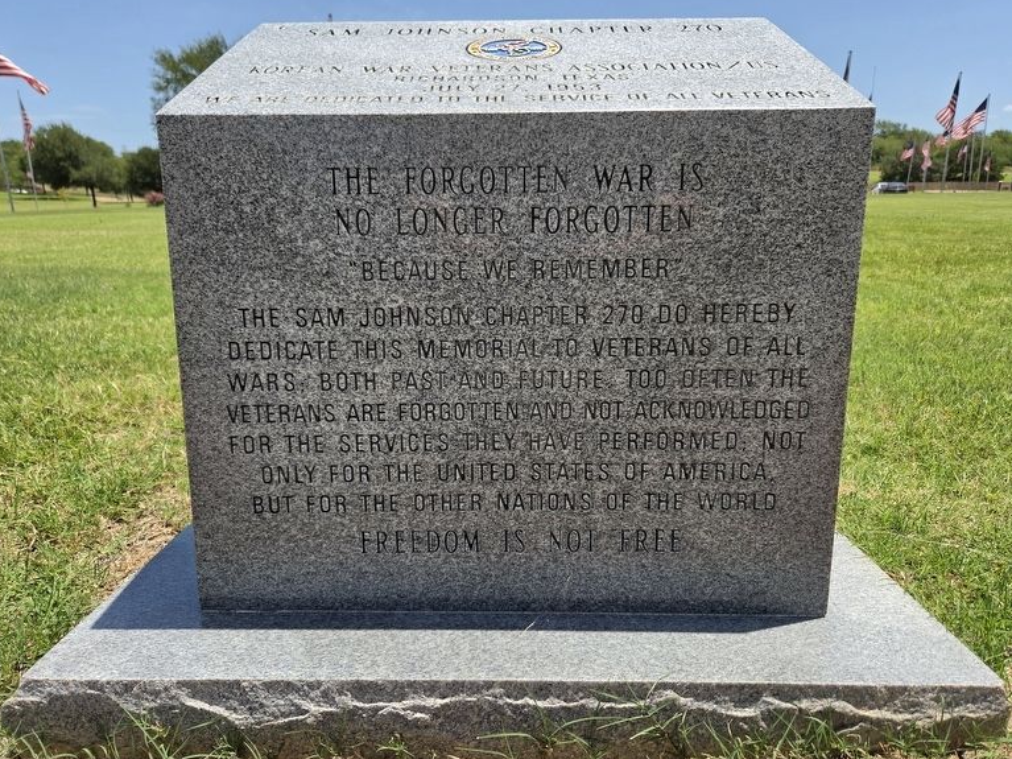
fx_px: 702
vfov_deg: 56.8
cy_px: 378
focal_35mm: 24
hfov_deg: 71.6
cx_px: 501
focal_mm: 5.4
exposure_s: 1/3409
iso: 80
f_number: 1.8
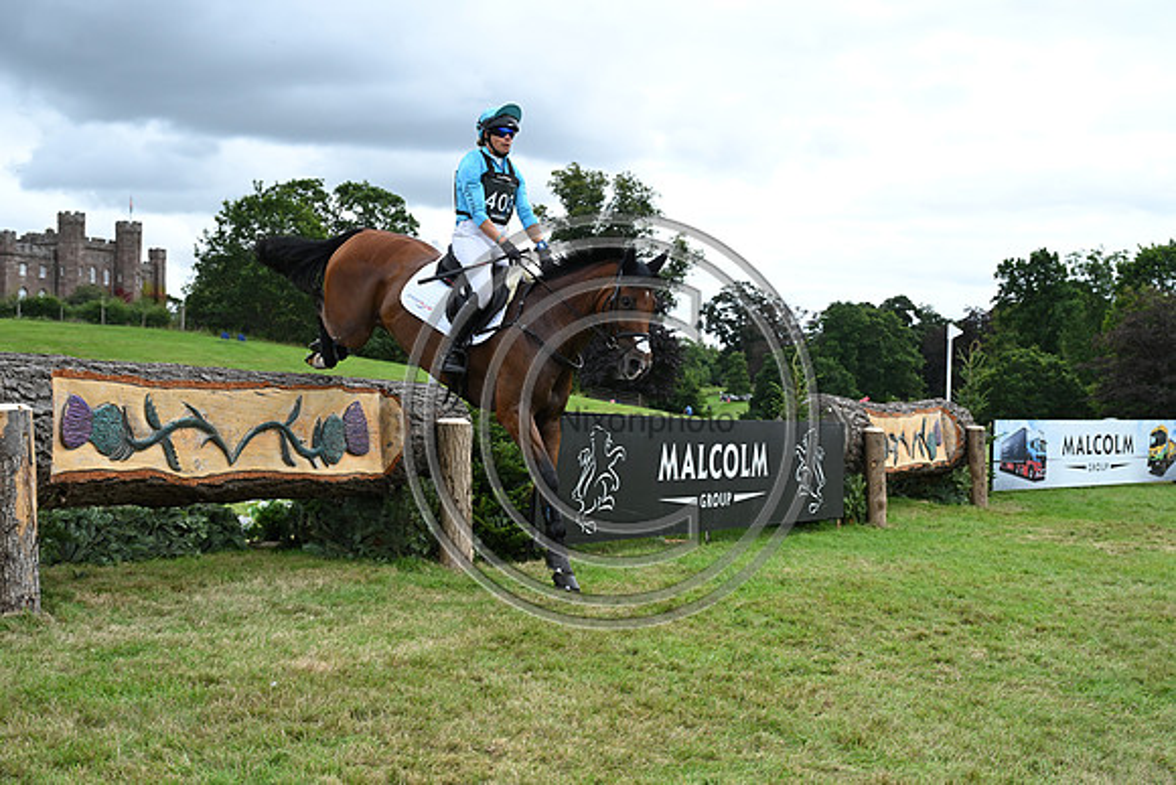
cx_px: 588
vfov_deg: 24.6
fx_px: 1797
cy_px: 392
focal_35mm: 55
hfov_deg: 36.2
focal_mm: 55
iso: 560
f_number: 5.6
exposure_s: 1/1250
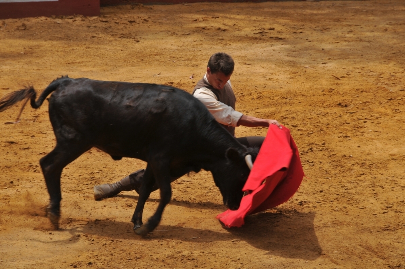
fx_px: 2865
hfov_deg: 8.1
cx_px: 202
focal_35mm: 255
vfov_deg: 5.4
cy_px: 134
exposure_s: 1/350
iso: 200
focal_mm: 170
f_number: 9.5
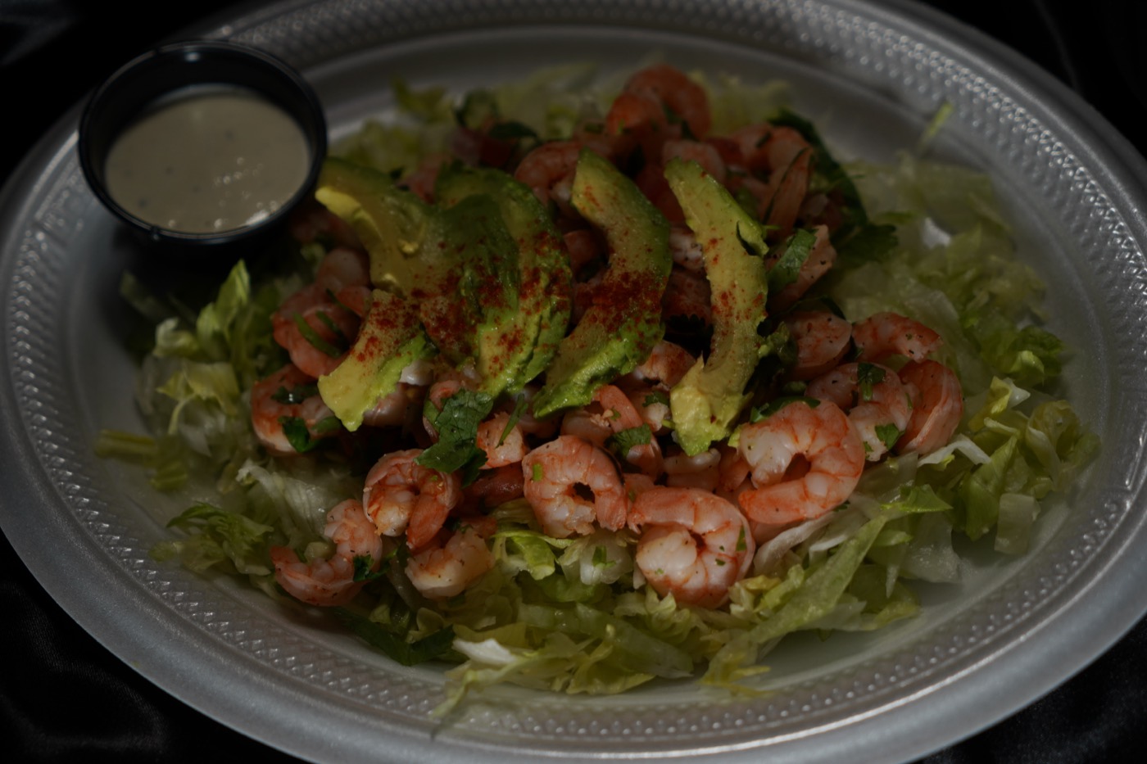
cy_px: 382
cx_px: 574
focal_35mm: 68
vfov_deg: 20.0
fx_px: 2166
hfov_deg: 29.7
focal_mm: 68
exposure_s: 1/250
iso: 100
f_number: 4
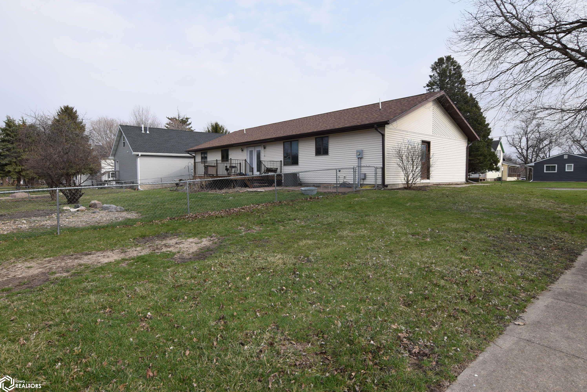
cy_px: 196
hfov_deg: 85.4
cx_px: 294
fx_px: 318
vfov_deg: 63.3
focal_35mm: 20
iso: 100
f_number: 8
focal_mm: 13
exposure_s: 1/200
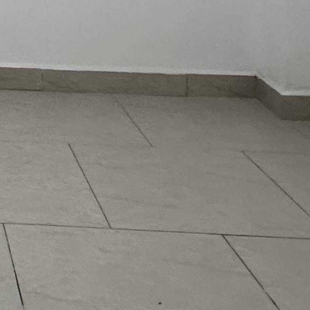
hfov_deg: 19.4
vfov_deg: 19.9
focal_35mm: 77
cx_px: -162
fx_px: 780
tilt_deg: -1.5
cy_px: -133
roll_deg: +0.5
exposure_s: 1/120
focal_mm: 2.22
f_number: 2.2
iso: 200
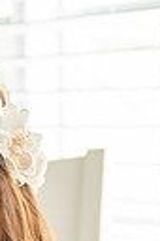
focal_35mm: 253
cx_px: -72
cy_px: 390
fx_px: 1691
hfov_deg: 5.4
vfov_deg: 7.9
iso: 320
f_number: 2.8
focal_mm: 48
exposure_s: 1/125
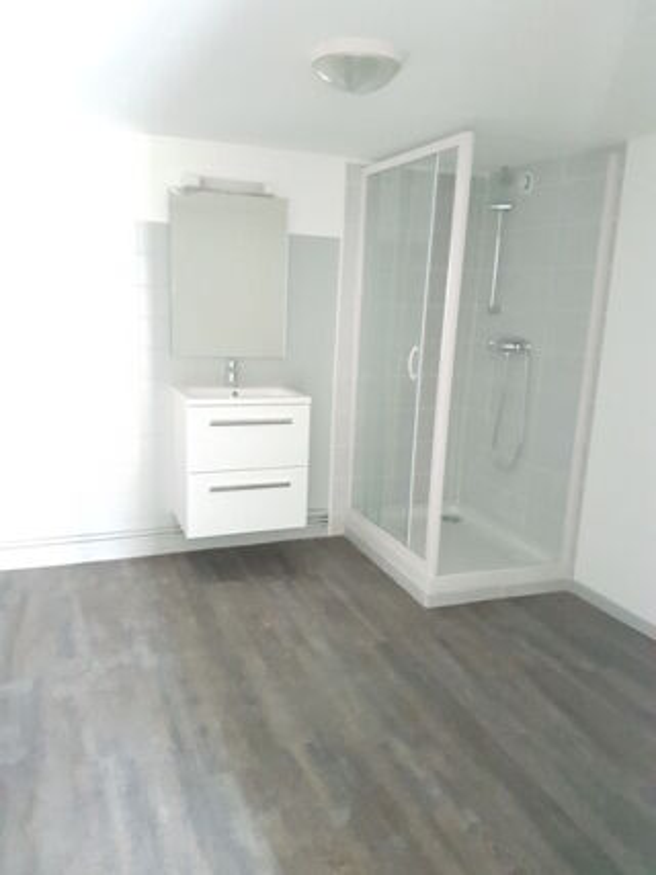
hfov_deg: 53.0
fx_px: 657
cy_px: 438
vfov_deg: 67.3
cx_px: 328
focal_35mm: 26
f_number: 1.7
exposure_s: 1/10
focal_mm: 4.2
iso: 800
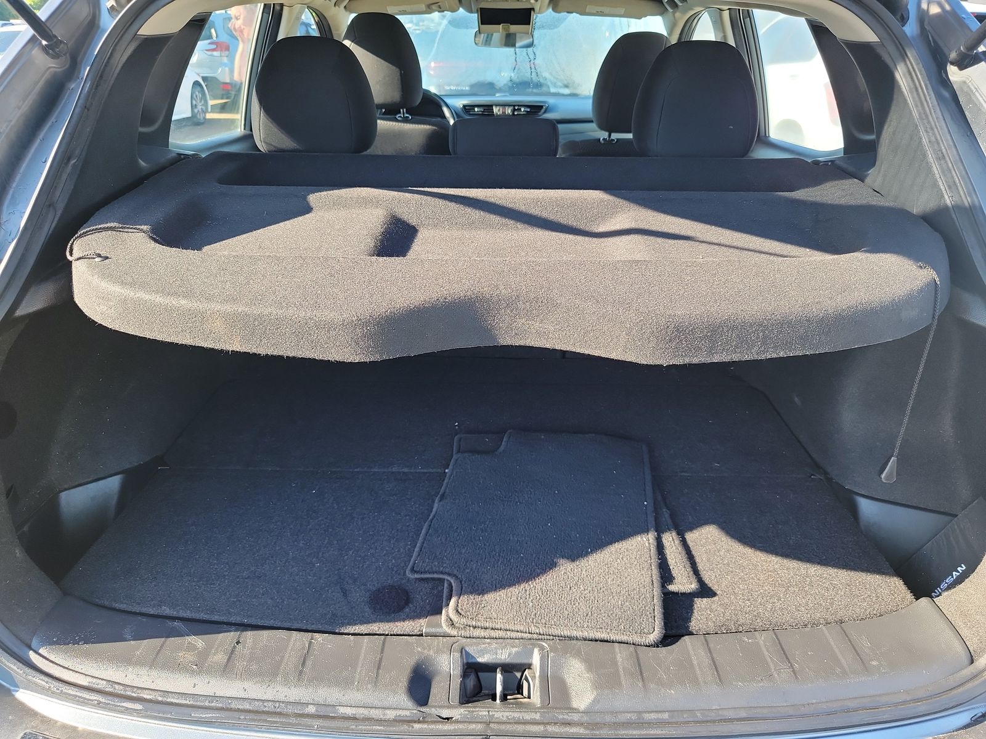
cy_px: 370
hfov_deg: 71.6
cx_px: 493
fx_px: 684
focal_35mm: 24
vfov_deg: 56.8
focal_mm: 6.7
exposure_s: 1/59
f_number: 1.8
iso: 81
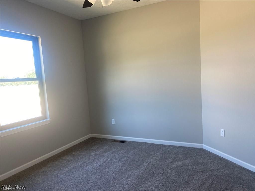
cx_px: 128
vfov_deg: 53.1
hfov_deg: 67.3
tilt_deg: -6.2
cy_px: 96
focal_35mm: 26
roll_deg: +3.1
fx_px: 192
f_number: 1.8
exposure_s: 1/121
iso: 100
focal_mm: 4.25
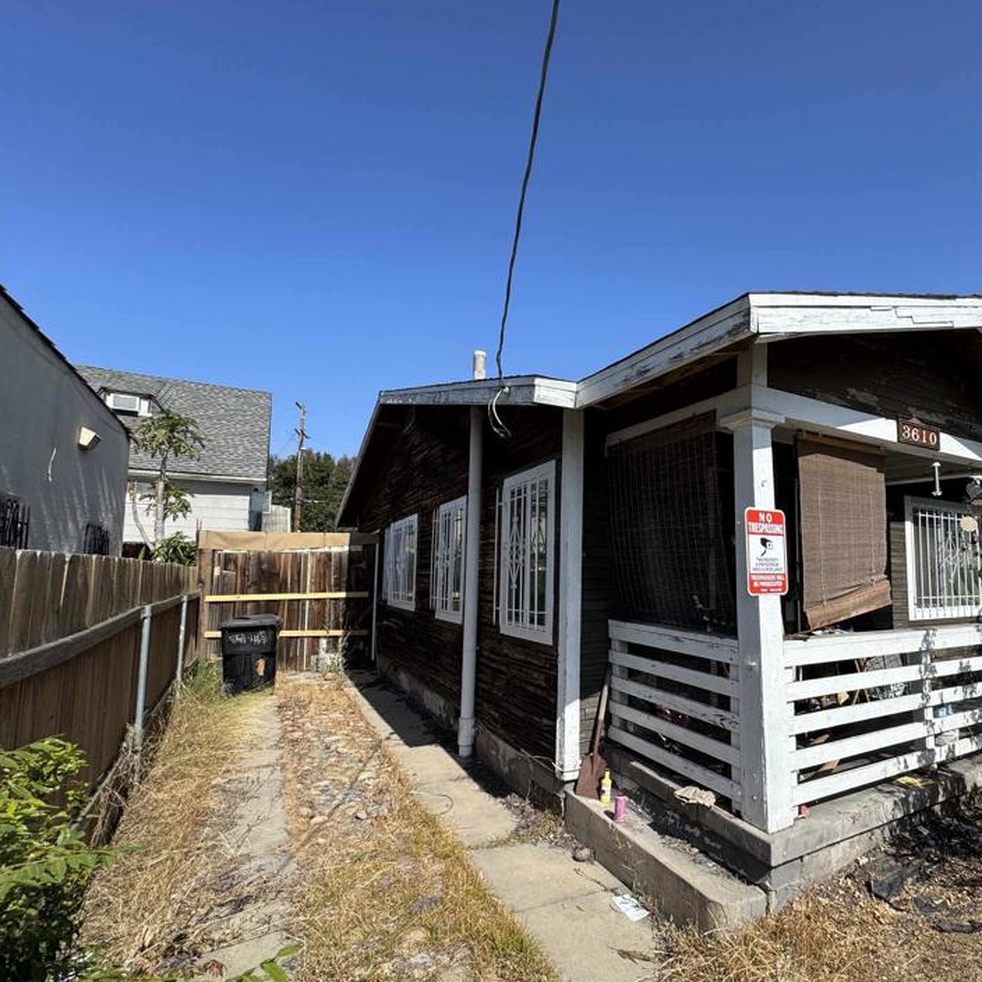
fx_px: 578
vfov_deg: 80.6
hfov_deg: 78.8
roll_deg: -0.7
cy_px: 522
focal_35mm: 18
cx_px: 630
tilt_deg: +5.1
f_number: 2.2
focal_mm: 2.22
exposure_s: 1/1536
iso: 50
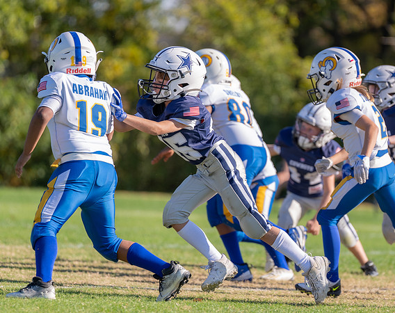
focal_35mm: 337
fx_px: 3924
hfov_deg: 5.8
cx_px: 225
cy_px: 160
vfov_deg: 4.6
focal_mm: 200
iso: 100
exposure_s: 1/1250
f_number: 2.8
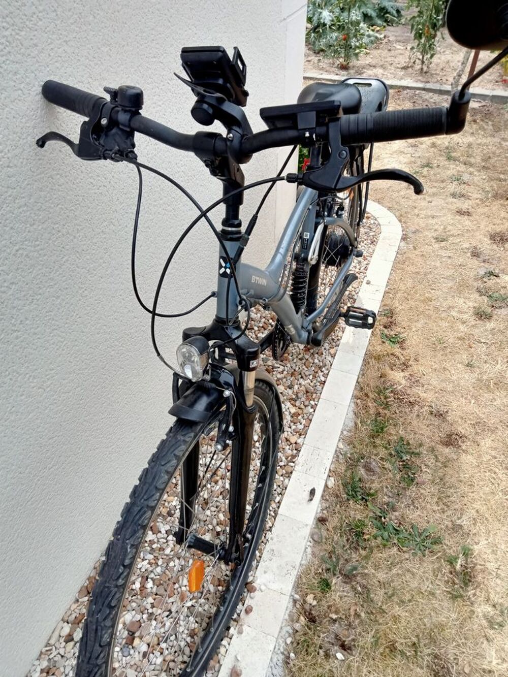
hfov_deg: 49.8
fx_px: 548
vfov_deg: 63.4
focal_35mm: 28
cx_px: 254
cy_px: 338
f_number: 2.2
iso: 100
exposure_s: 1/501
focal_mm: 3.46
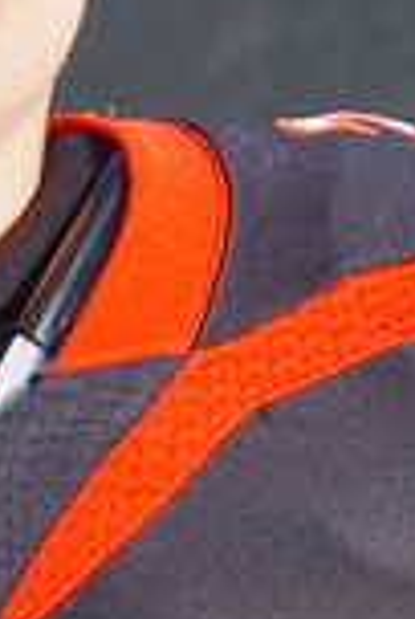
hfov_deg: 2.6
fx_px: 9140
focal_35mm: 531
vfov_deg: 3.8
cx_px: 100
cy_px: 1258
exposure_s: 1/320
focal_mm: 53
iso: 200
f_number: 7.1
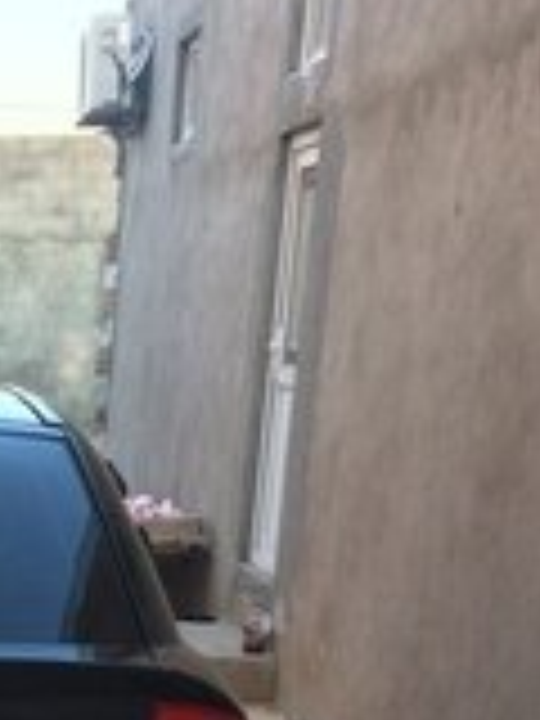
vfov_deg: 19.2
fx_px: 1872
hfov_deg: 15.2
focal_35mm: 90
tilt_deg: -21.2
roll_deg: +0.2
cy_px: 1066
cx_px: -256
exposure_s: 1/100
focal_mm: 4.15
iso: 64
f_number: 2.2
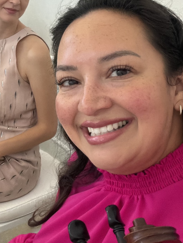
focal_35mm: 54
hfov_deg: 26.2
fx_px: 381
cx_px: 19
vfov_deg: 35.2
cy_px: 78
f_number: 1.9
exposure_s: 1/60
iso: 320
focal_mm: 2.71
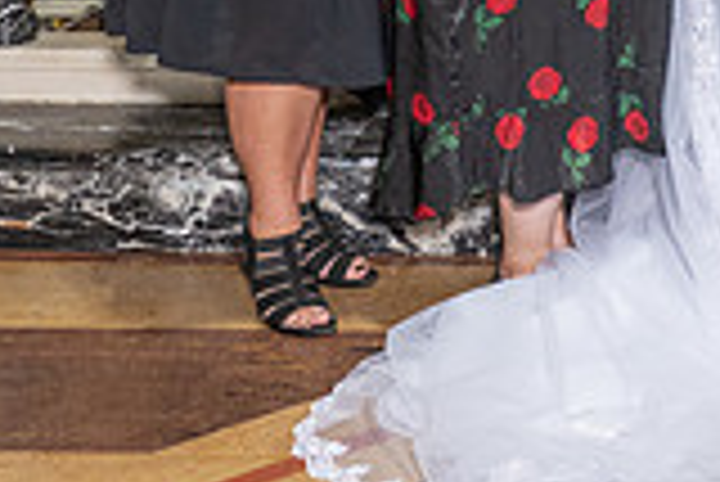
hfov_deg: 18.4
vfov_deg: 12.3
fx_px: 2122
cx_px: 830
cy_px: -233
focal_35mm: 106
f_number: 4
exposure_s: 1/200
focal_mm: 24
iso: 800
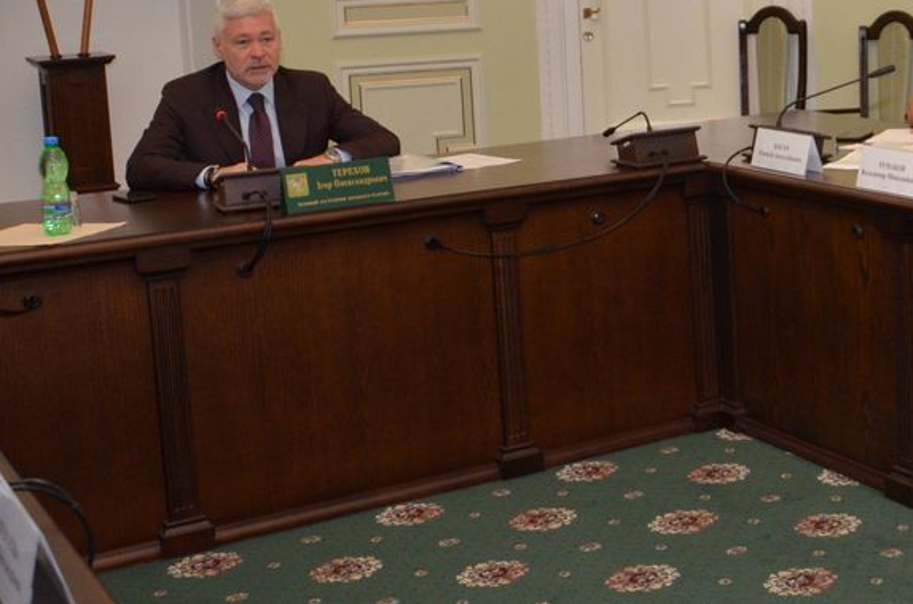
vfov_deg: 20.2
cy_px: 90
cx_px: 974
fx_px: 1670
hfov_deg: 28.2
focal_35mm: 66
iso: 800
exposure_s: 1/250
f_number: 3.5
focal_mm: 18
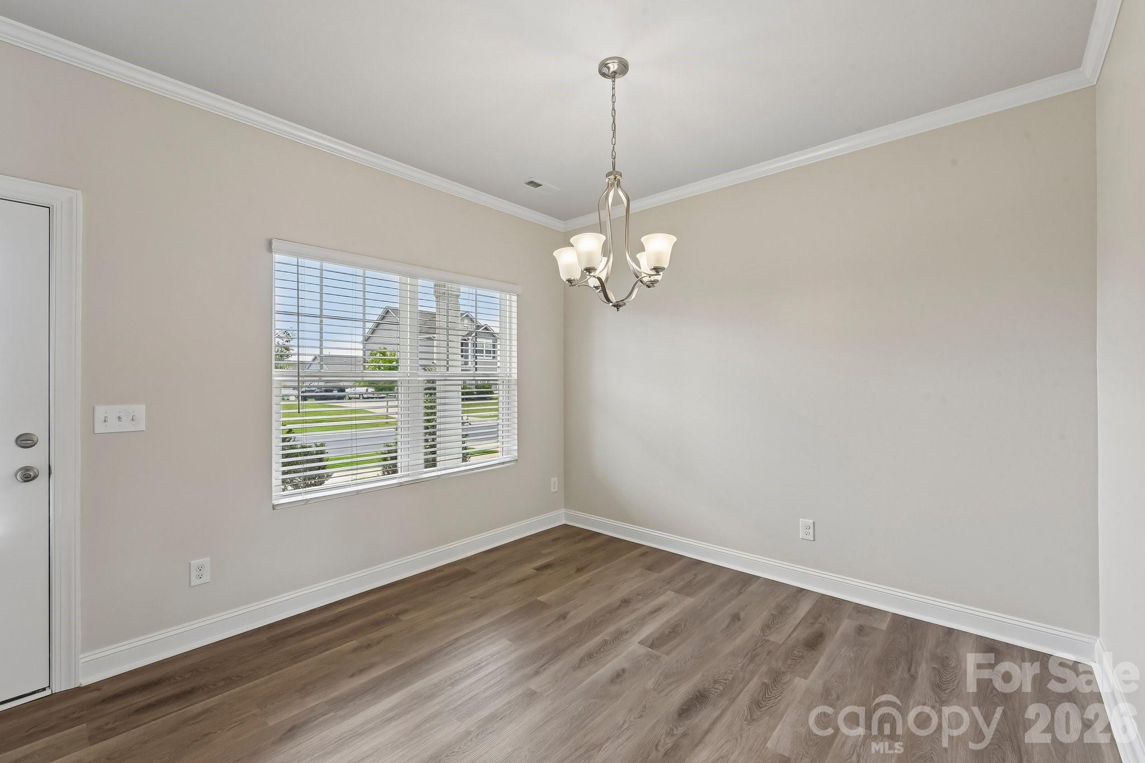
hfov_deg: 100.4
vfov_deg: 77.3
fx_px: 477
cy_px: 382
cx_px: 572
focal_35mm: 15
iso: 200
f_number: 11
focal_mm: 15
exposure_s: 1/30
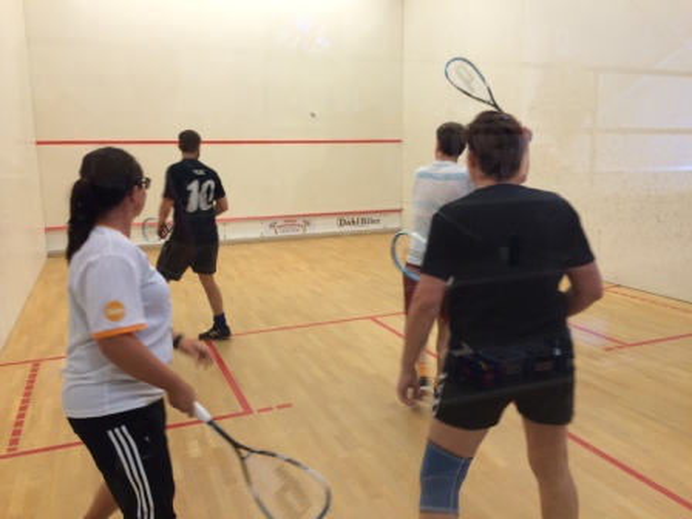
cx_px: 346
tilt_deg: -11.3
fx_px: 580
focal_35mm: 29
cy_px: 260
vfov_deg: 48.2
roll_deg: -0.1
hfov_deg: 61.7
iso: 80
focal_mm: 4.15
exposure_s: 1/30
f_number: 2.2
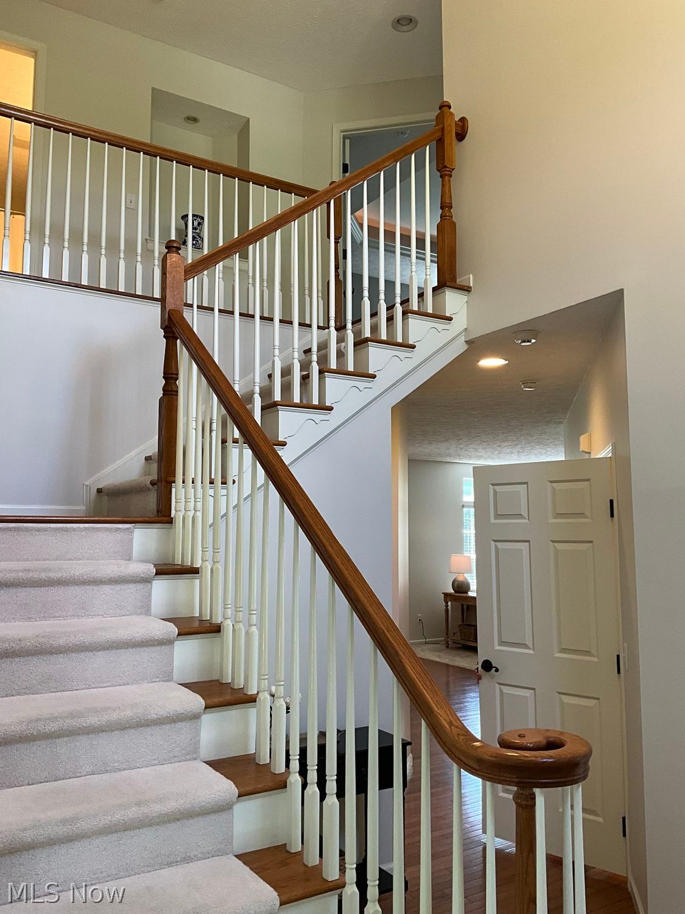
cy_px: 457
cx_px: 342
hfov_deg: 48.2
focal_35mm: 29
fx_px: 765
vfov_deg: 61.7
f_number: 1.8
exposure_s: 1/60
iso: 64
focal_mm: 3
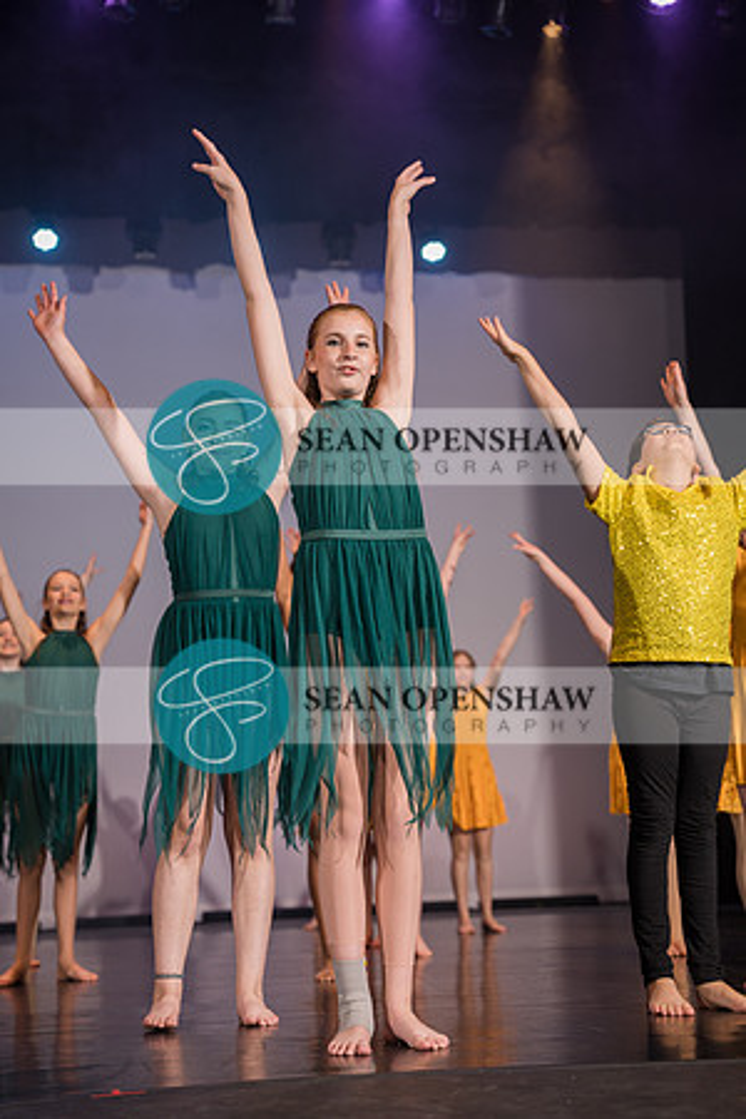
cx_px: 373
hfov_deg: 23.3
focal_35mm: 58
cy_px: 560
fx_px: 1812
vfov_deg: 34.3
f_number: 2.8
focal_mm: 58.3
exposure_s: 1/500
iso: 400
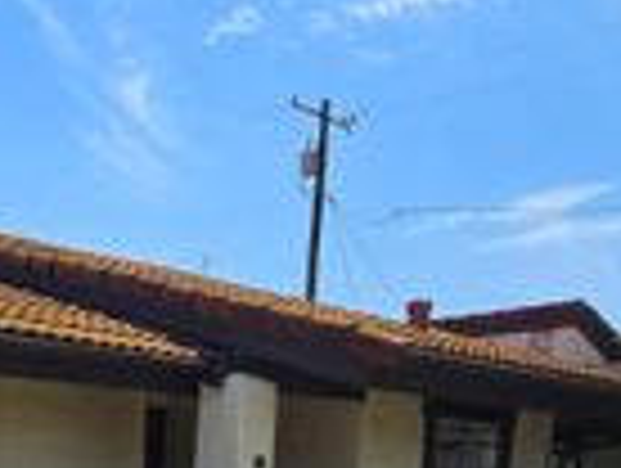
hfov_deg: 35.3
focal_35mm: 47
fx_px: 845
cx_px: -40
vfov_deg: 27.7
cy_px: 542
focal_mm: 2.2
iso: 50
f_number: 2.2
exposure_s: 1/2657
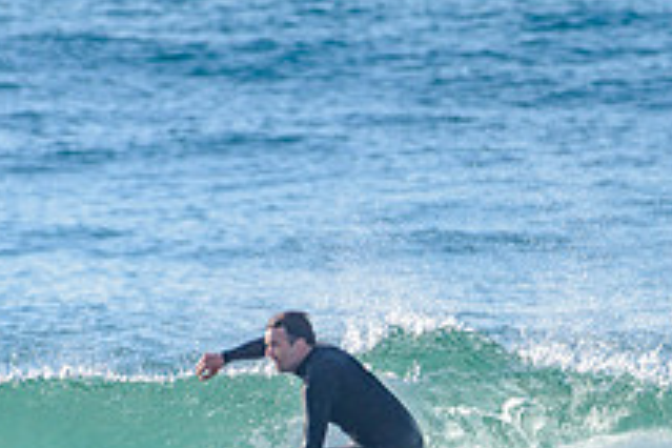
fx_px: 31152
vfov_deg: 0.8
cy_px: 412
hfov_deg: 1.2
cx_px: 396
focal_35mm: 1669
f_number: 5.6
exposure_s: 1/2000
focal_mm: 500
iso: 220
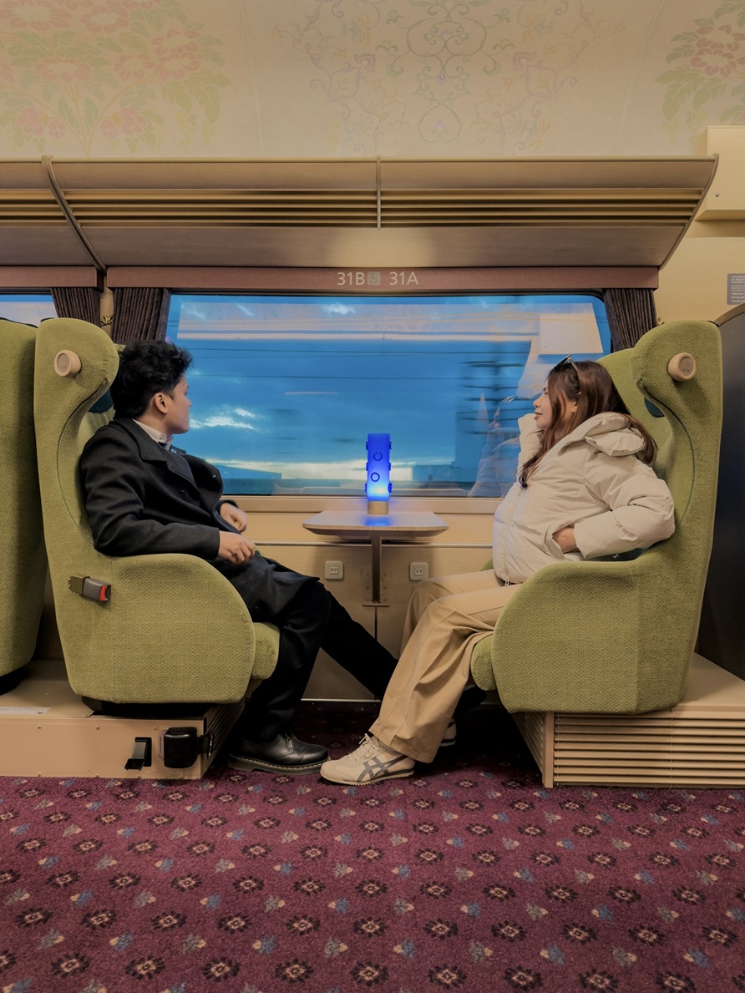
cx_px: 372
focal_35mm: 24
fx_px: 689
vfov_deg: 71.6
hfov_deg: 56.8
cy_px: 496
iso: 250
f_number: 1.8
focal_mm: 6.76
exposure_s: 1/40
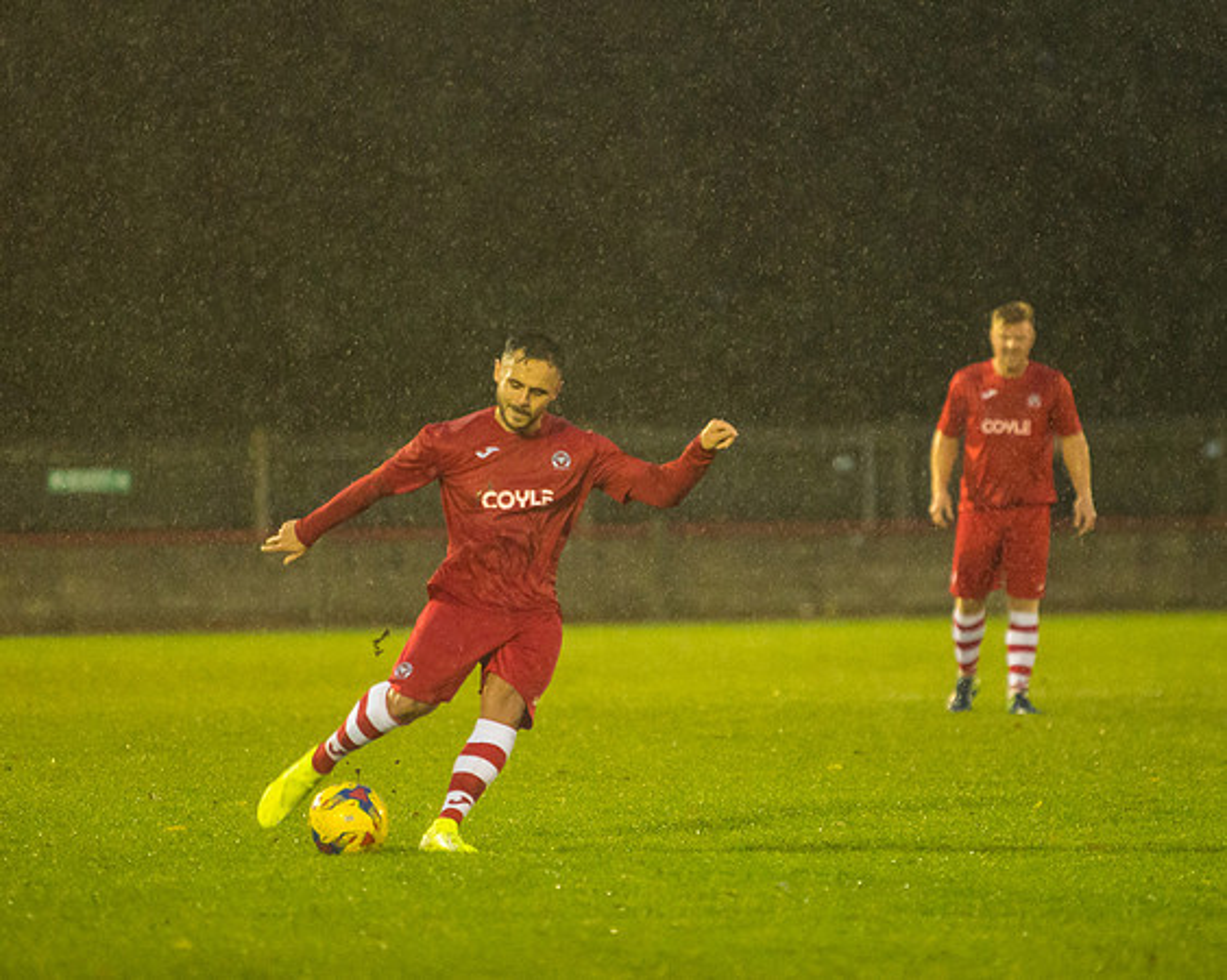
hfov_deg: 5.9
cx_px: 658
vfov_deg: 4.7
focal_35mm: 329
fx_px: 11956
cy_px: 485
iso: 5000
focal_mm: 200
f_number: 2.8
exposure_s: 1/800
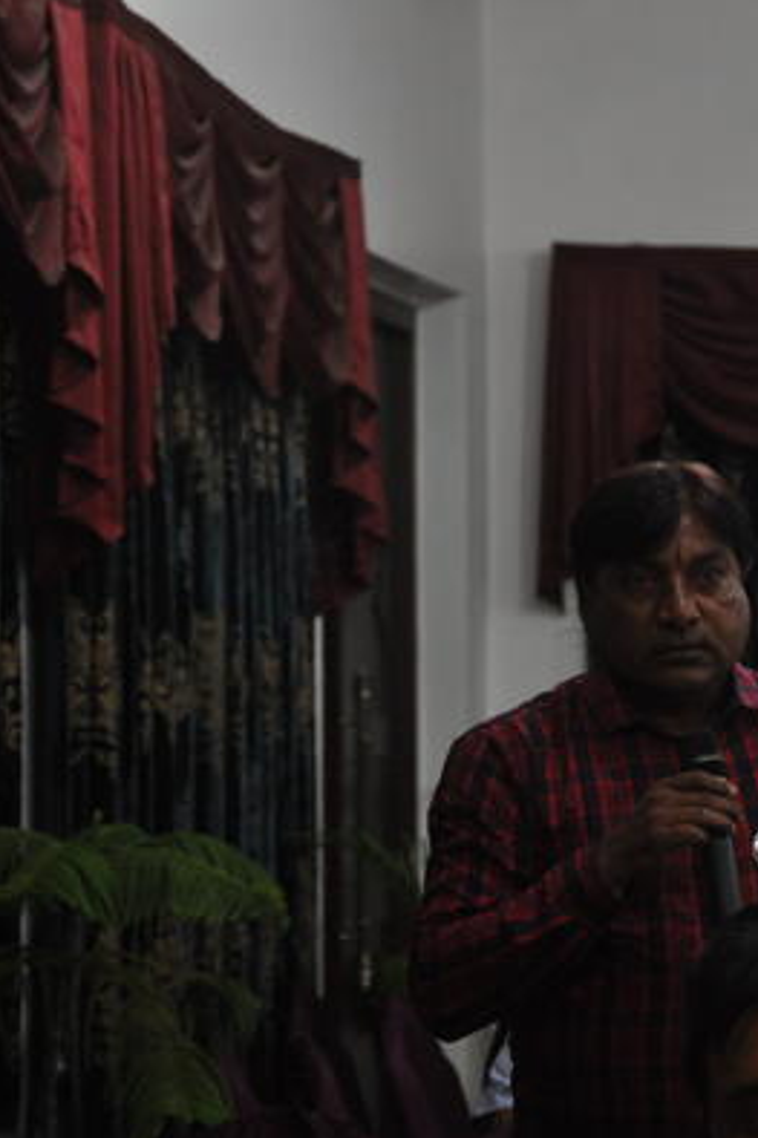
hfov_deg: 8.0
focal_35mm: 171
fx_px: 5397
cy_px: 569
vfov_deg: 12.0
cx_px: 669
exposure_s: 1/50
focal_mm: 75
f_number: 5
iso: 800
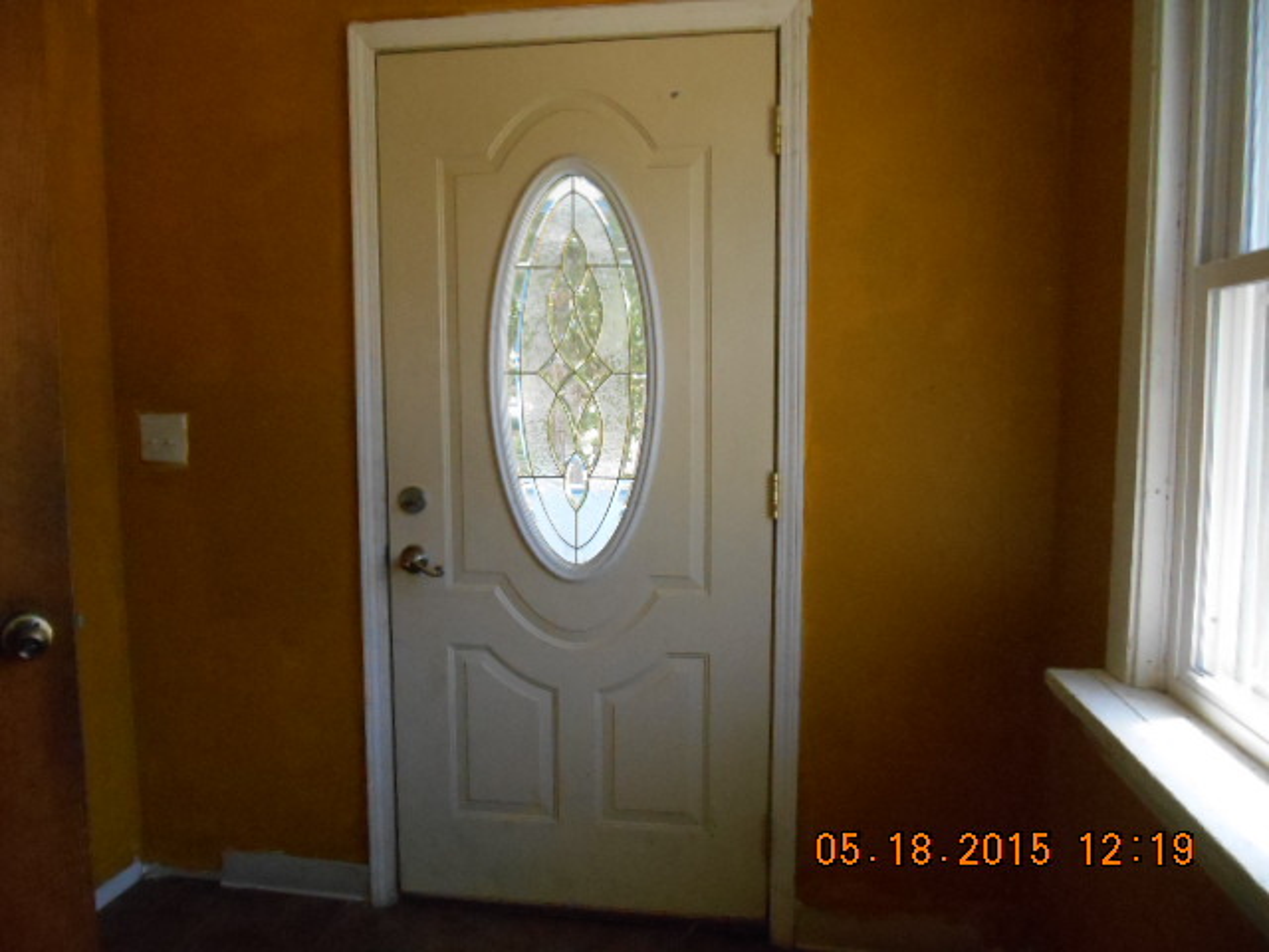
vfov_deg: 53.1
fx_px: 953
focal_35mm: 26
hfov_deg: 67.3
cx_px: 634
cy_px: 476
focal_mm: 4.7
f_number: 3.4
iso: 800
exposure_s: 1/250
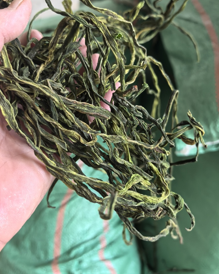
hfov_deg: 44.5
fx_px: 267
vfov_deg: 54.1
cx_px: 114
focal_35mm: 33
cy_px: 125
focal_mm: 6.98
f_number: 2
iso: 3200
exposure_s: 1/896
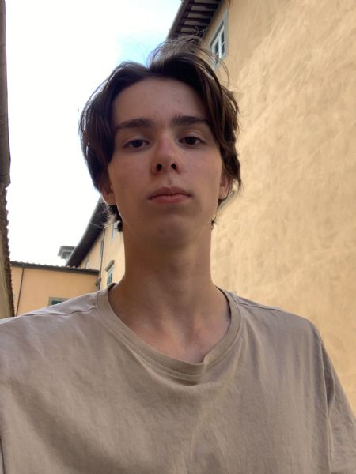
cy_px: 237
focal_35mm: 32
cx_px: 178
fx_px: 439
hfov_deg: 44.2
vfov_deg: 56.8
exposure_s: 1/121
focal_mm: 2.87
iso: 20
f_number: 2.2
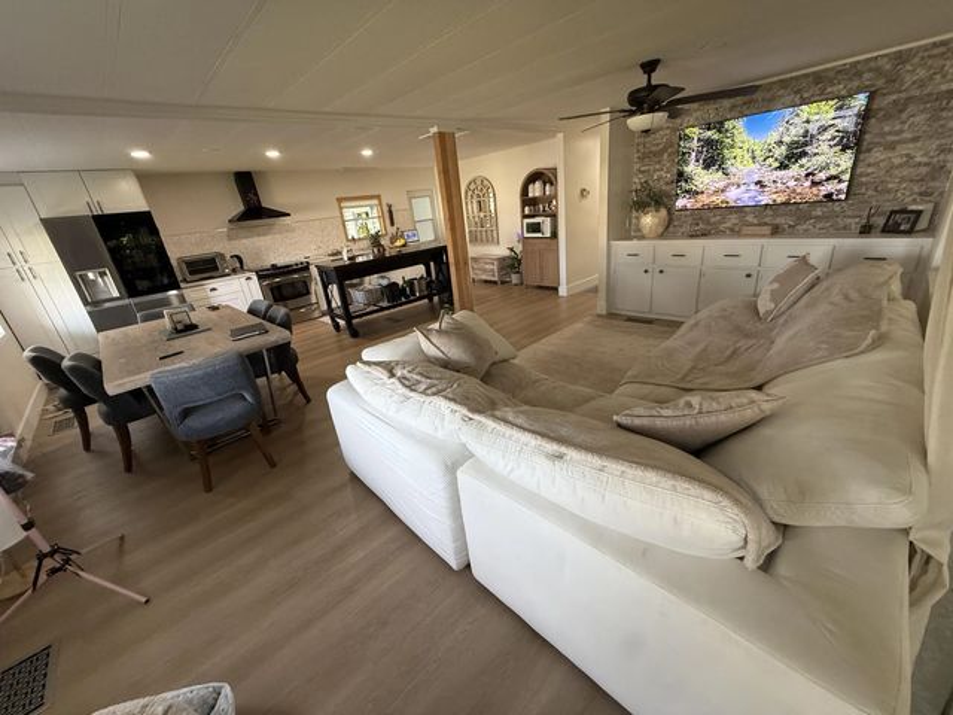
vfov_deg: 85.7
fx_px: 385
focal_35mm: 14
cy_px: 358
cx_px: 476
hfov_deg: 102.1
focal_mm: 2.22
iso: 250
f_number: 2.2
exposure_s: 1/120
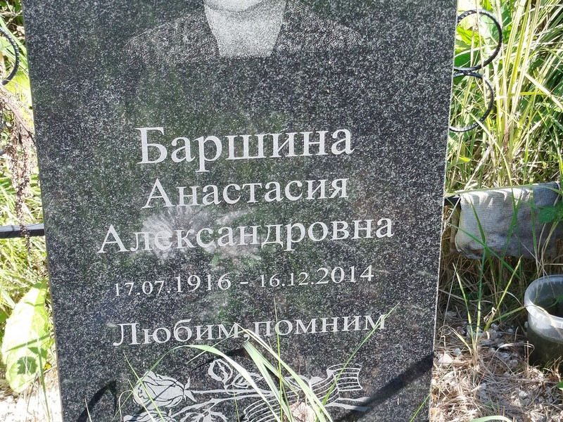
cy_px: 211
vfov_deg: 48.2
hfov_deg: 61.7
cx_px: 282
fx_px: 472
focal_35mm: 29
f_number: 1.7
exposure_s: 1/131
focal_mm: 5.31
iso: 50
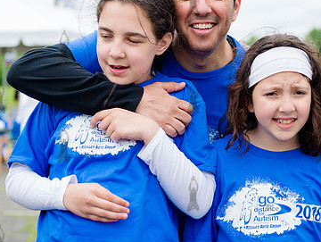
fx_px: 1114
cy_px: 118
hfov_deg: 16.4
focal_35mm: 120
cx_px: 192
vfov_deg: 12.4
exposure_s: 1/800
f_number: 3.5
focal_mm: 62
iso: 200
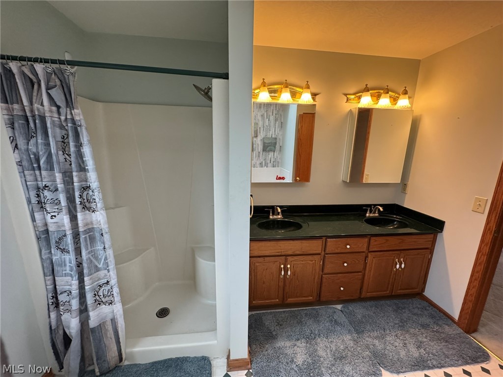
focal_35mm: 14
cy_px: 188
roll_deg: -1.3
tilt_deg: -12.5
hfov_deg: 102.1
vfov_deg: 85.7
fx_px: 203
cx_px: 252
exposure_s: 1/120
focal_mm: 2.22
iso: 320
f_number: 2.2
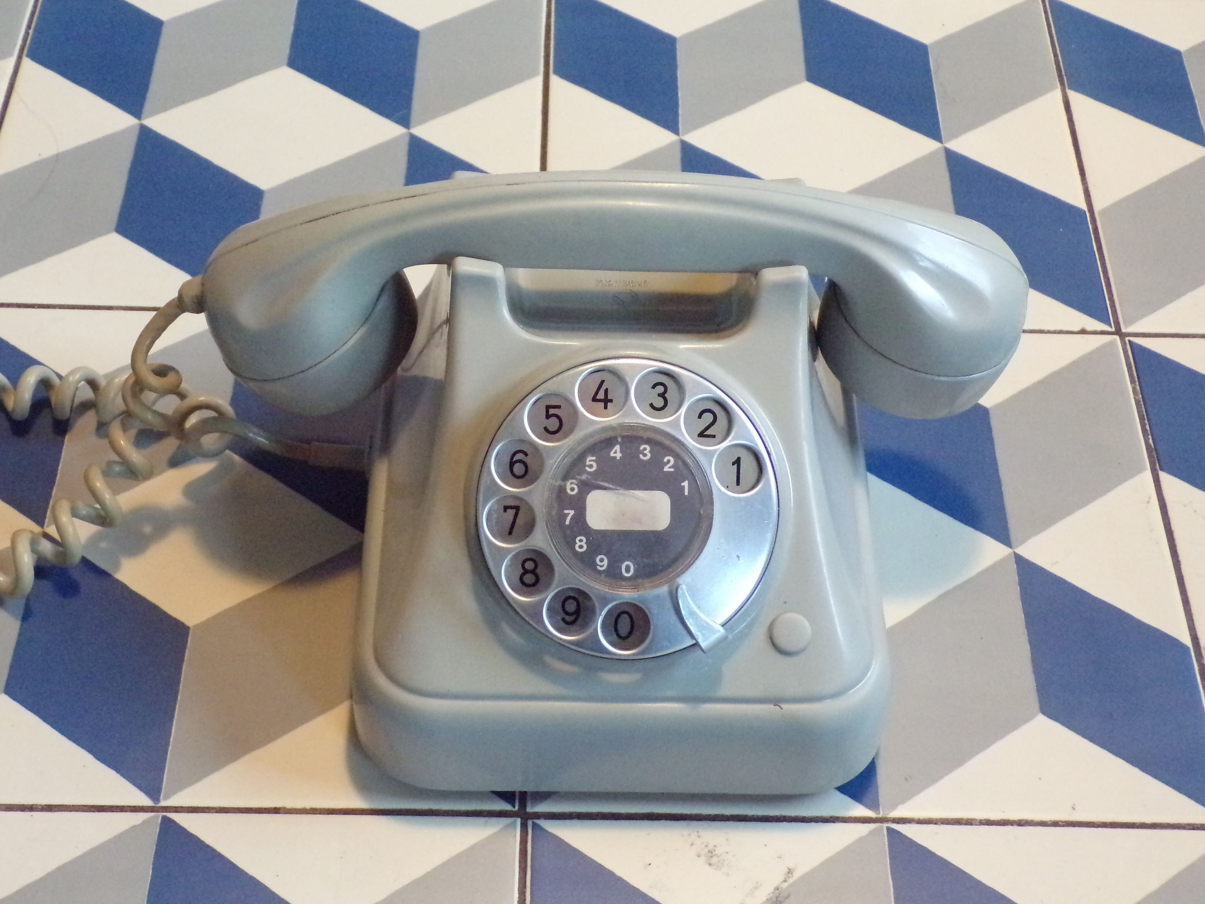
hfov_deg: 34.9
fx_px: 1915
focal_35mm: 55
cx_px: 634
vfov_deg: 26.6
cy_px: 468
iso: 800
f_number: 3.5
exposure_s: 1/17
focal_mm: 8.7
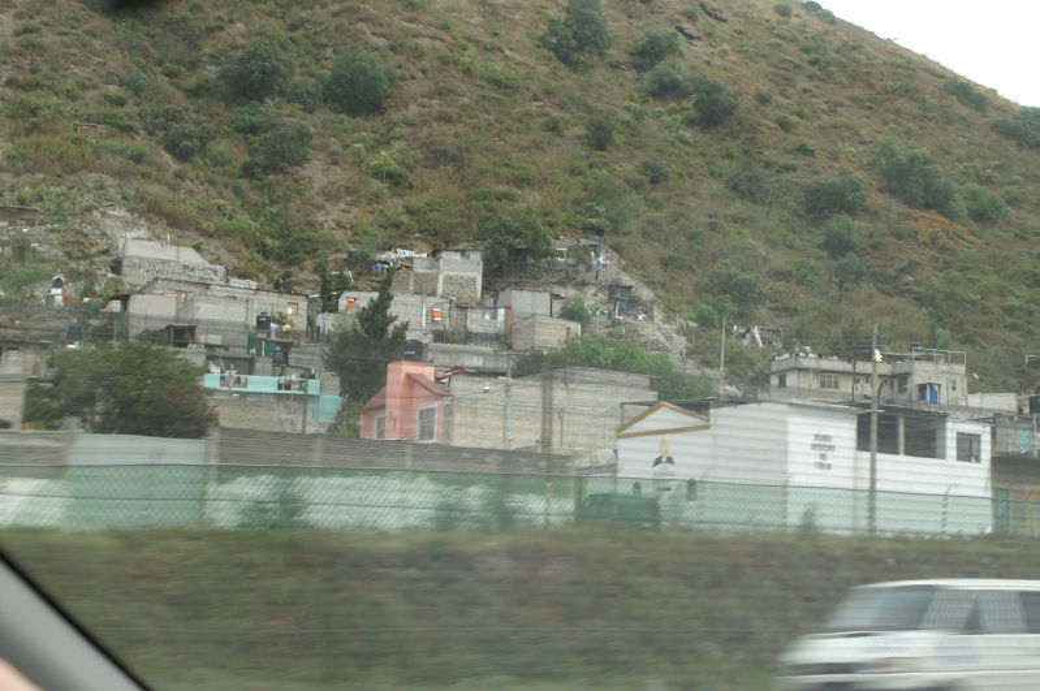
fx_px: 1948
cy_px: 346
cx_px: 520
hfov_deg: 29.9
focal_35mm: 68
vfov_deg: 20.1
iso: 100
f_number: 11
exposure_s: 1/50
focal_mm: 45
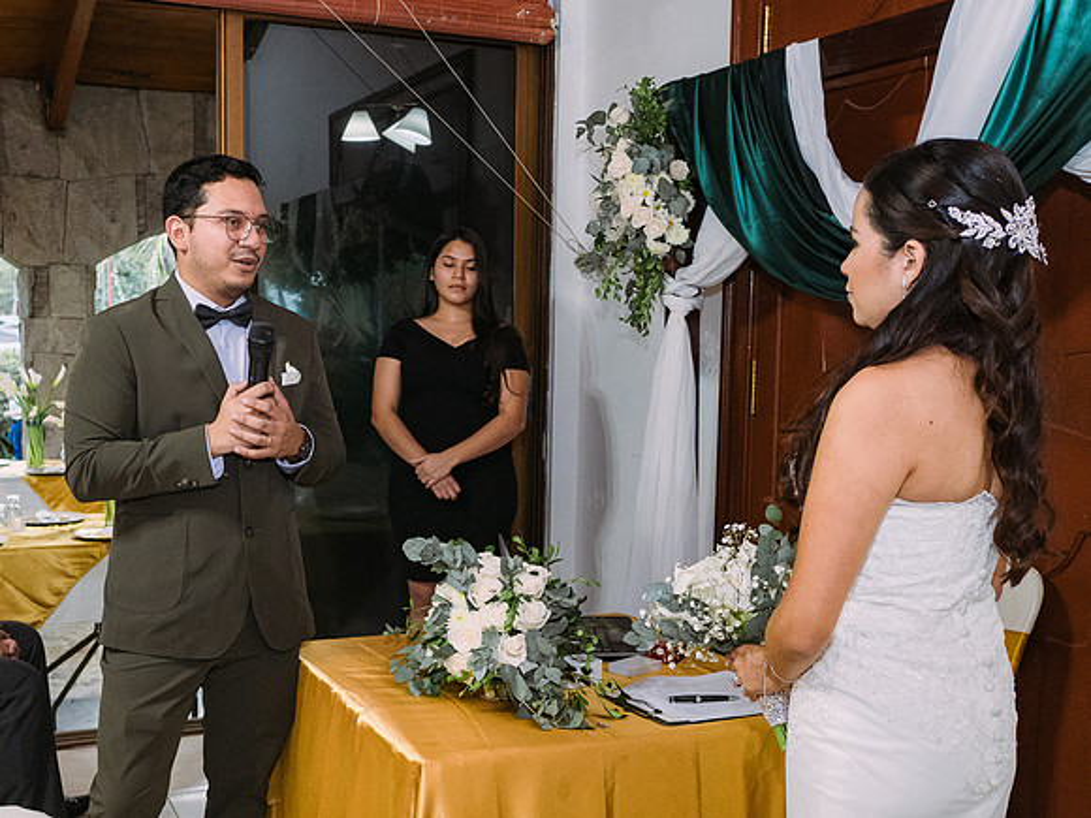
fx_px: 1315
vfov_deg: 34.5
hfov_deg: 44.9
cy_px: 475
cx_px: 461
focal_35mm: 42
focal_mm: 15
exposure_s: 1/160
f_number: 2.8
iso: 2500
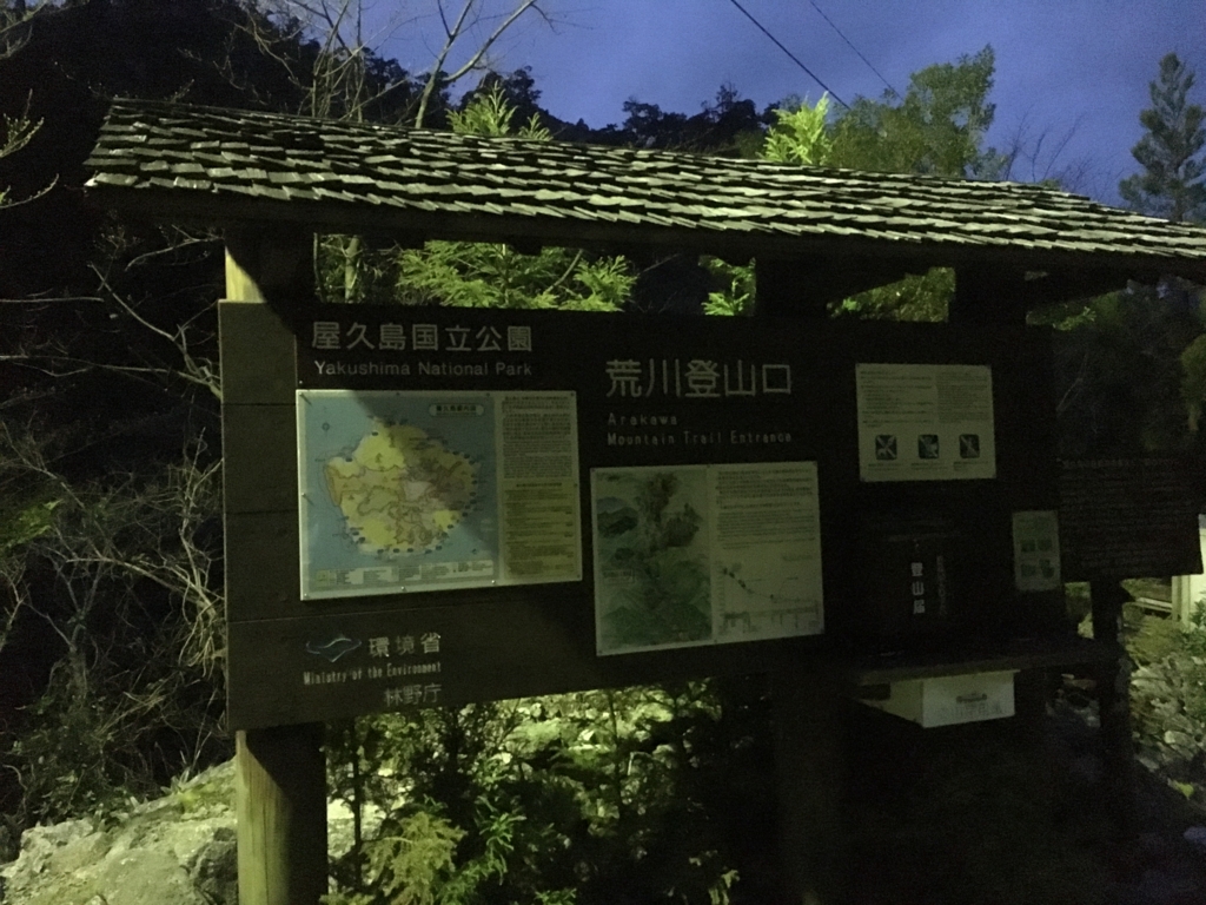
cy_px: 452
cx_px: 603
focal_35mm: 29
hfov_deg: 61.7
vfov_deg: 48.2
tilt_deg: +1.3
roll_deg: +2.2
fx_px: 1010
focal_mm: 4.15
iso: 2000
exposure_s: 1/15
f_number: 2.2
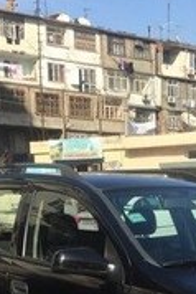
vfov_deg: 22.2
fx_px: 685
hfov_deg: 16.1
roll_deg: +0.0
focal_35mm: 84
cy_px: 360
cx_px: 181
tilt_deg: -12.2
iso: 32
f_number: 2.2
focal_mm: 4.15
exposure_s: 1/1582
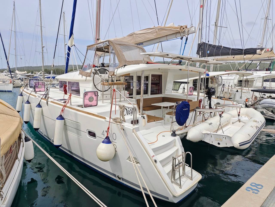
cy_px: 104
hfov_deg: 73.9
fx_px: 183
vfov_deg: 58.9
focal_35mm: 23
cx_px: 138
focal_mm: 6.55
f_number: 1.6
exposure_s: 1/3252
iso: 50
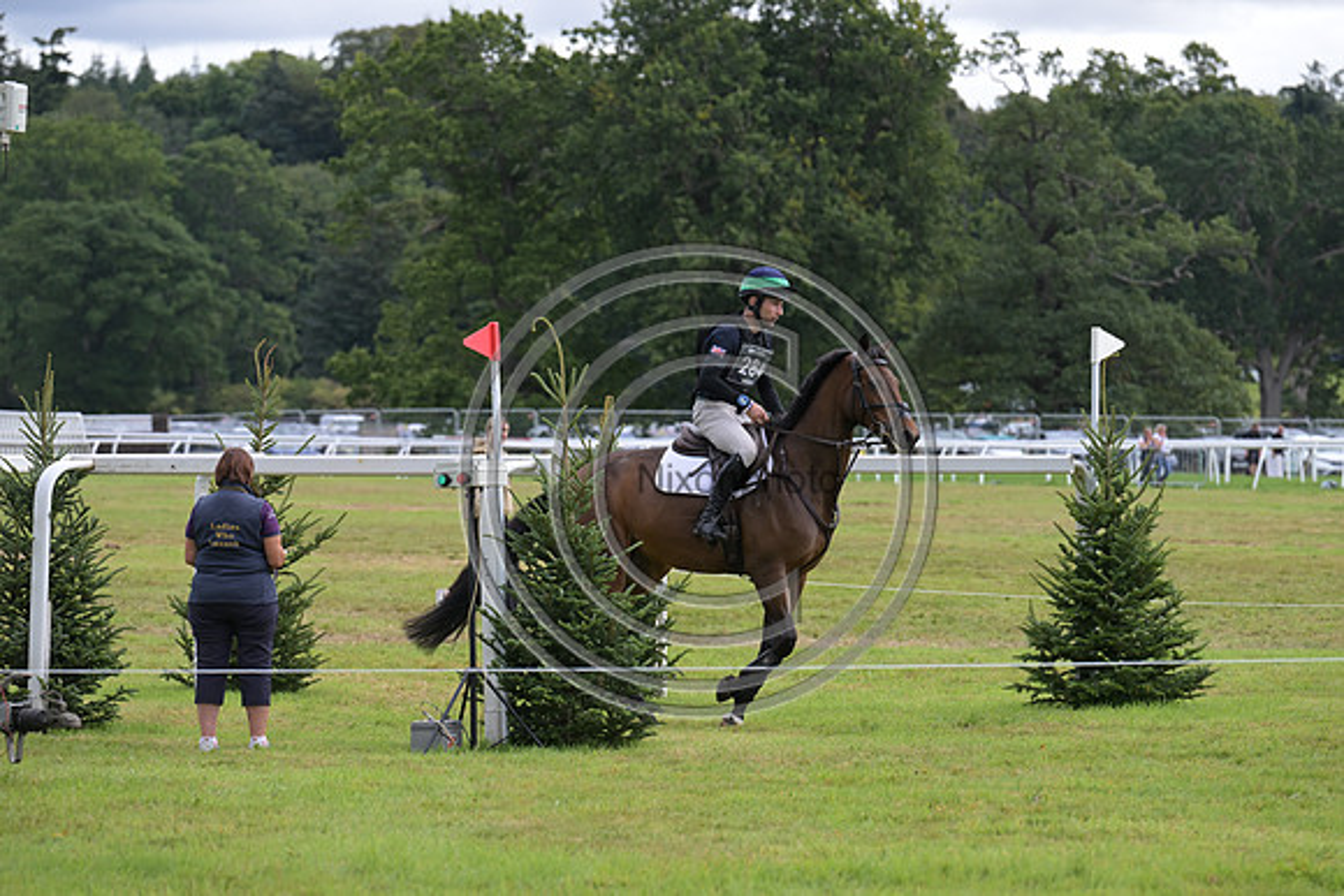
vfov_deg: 7.4
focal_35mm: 185
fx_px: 6908
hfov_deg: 11.1
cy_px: 448
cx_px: 672
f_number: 5.6
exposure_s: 1/1250
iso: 560
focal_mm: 185
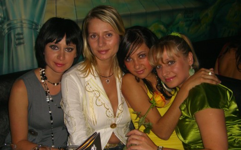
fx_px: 309
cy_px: 91
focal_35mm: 47
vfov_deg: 27.3
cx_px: 123
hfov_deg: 42.7
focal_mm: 7.9
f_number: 2.8
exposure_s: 1/60
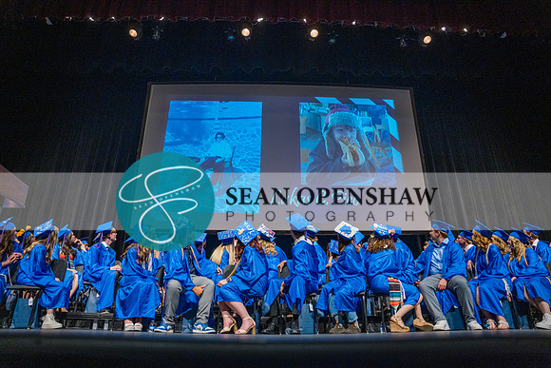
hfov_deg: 73.7
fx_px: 367
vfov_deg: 53.2
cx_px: 276
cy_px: 184
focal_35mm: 24
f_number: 2.8
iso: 2500
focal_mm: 24
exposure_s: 1/160
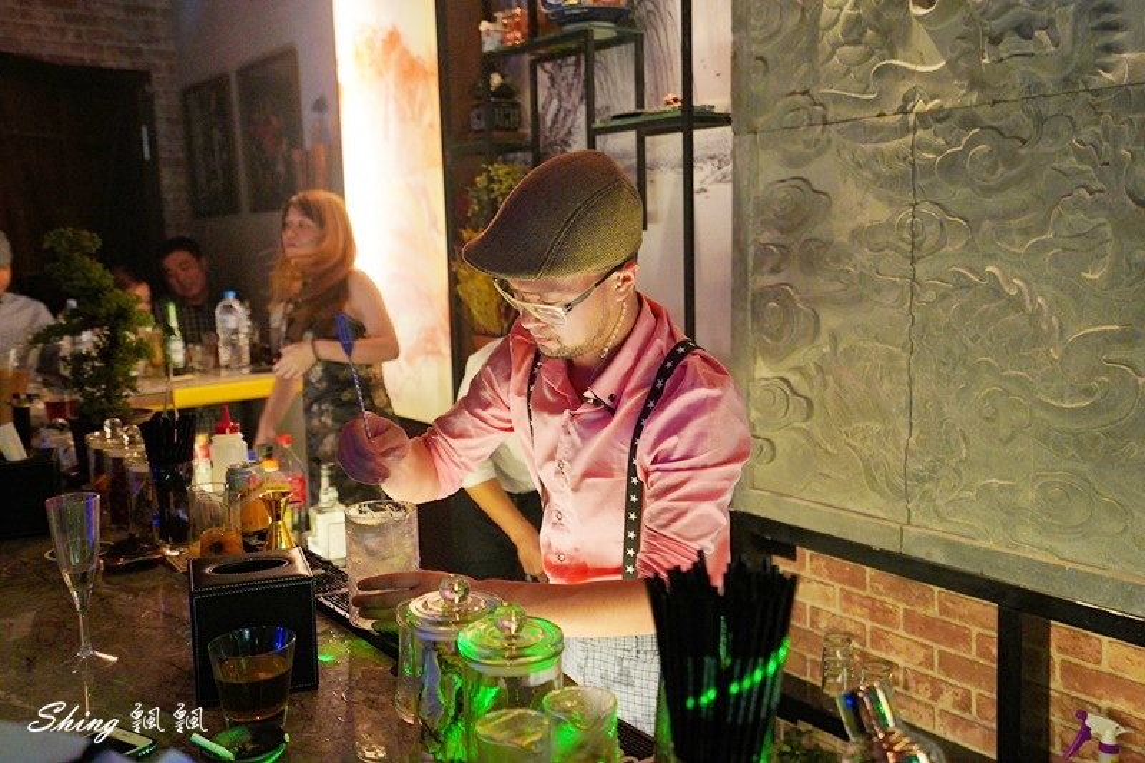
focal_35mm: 35
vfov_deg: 37.8
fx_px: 1113
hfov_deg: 54.4
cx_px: 572
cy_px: 382
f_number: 4
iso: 3200
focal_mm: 35
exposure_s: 1/60
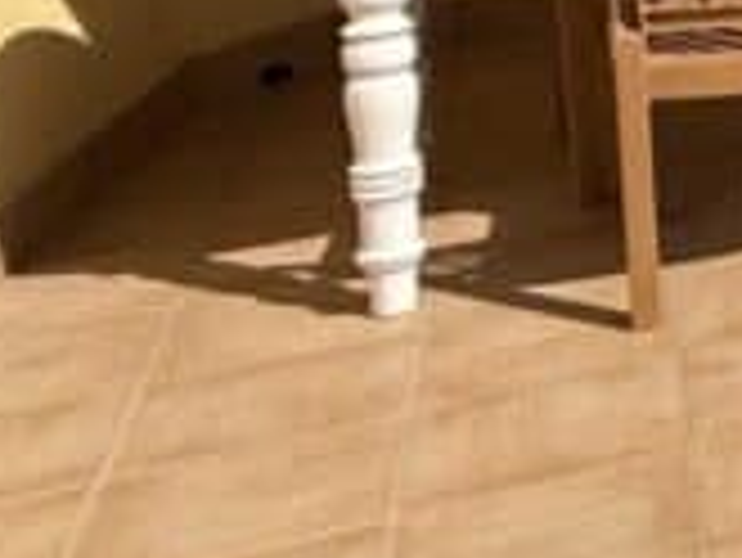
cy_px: -266
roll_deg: -1.0
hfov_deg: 13.6
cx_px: 1911
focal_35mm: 87
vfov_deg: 15.7
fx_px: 1866
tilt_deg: -8.0
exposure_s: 1/3891
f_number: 2.2
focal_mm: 2.22
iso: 50
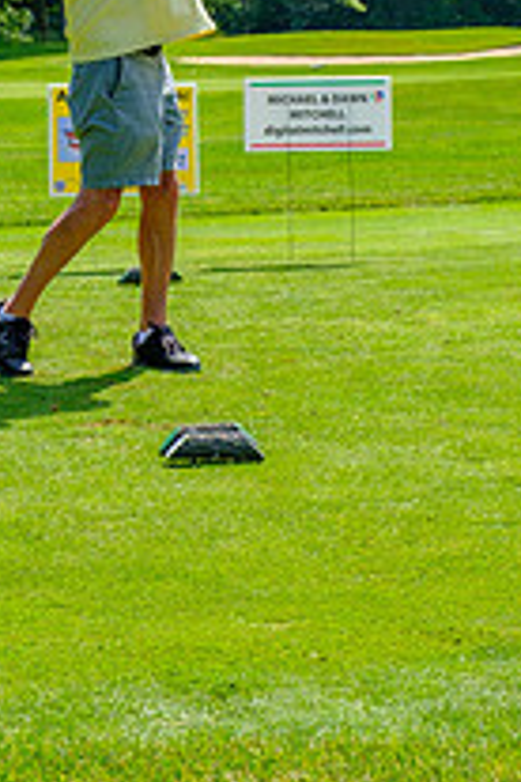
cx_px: 147
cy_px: 64
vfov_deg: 14.6
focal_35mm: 139
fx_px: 3017
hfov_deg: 9.9
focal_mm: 42.5
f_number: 6.4
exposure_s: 1/320
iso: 200
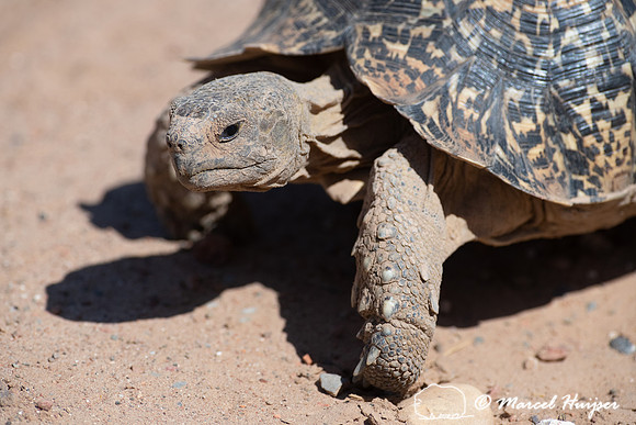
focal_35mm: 600
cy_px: 212
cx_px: 318
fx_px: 10602
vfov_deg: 2.3
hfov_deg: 3.4
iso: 800
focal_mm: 600
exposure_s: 1/2500
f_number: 9
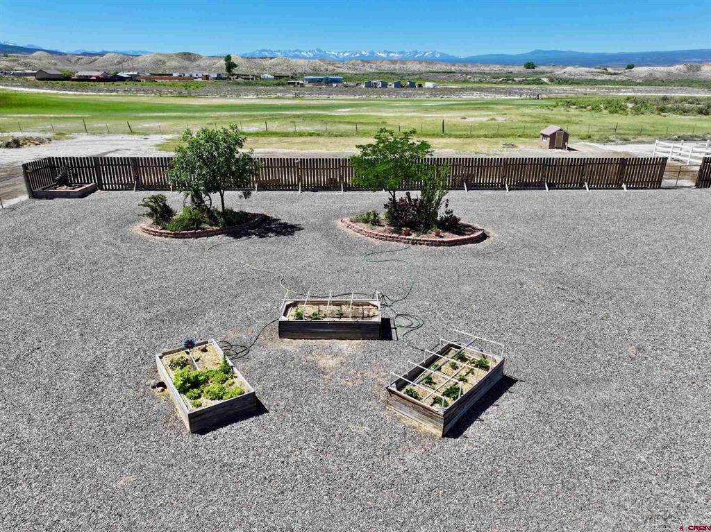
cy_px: 266
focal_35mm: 24
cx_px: 356
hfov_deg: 71.6
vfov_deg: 56.8
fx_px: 493
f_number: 2.8
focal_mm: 12.29
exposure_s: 1/1600
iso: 100
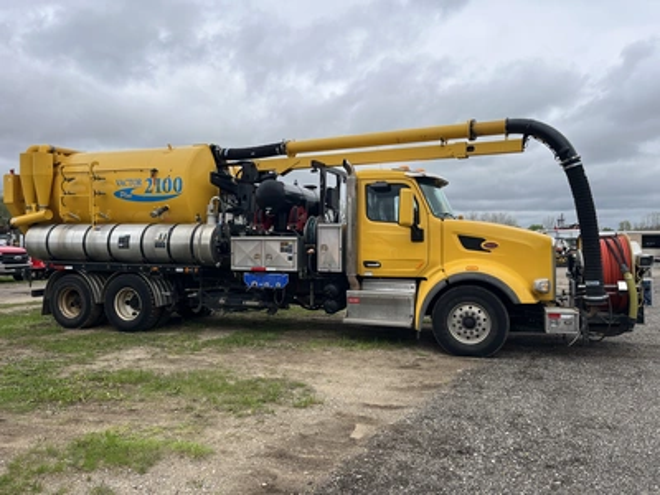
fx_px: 496
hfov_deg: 67.3
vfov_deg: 53.1
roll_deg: -0.6
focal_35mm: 26
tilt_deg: -0.7
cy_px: 248
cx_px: 330
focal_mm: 5.1
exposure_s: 1/4016
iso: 50
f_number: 1.6
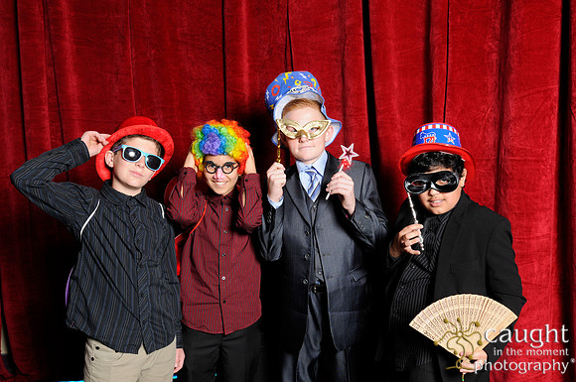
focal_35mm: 38
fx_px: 599
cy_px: 191
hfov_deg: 51.3
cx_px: 288
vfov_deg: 35.4
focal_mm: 25
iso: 400
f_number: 8
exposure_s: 1/60
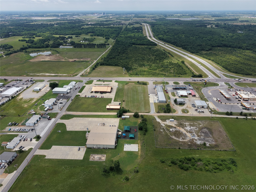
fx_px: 177
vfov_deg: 56.8
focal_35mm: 24
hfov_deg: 71.6
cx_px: 128
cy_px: 96
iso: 200
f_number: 1.8
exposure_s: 1/5000
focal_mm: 8.67
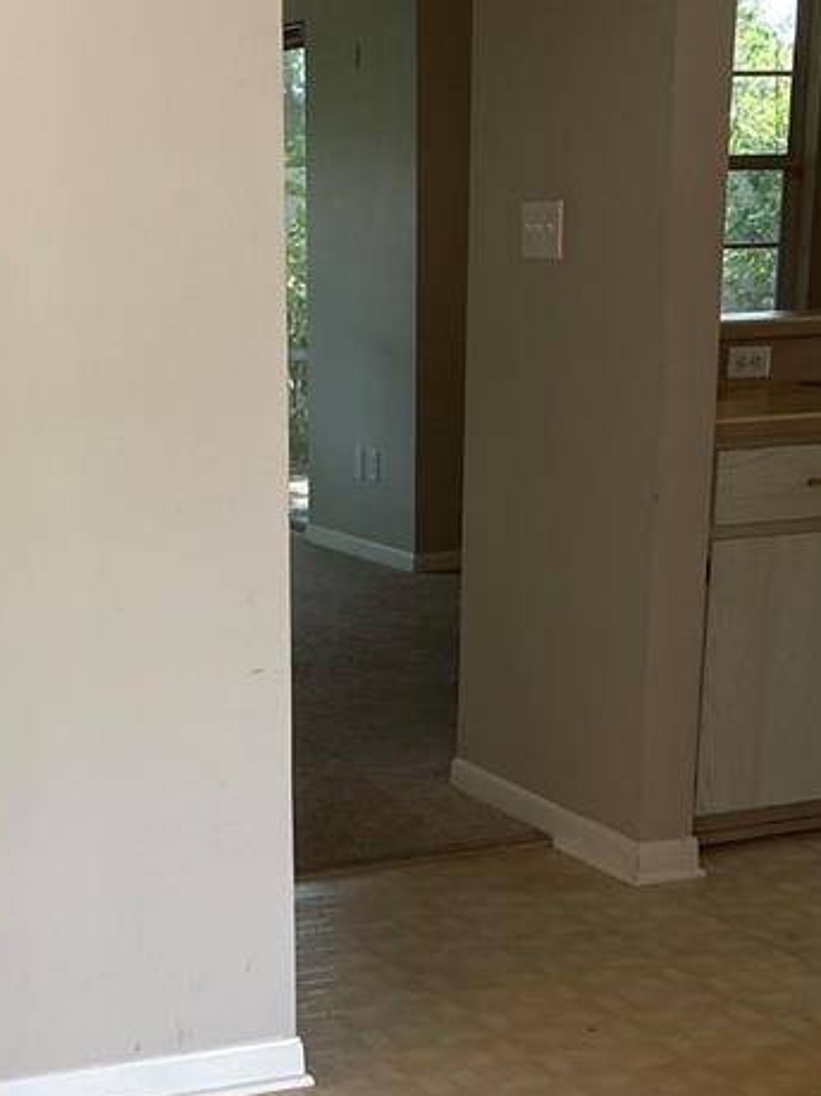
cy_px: 1048
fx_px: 2151
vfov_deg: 27.2
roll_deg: +2.2
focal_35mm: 68
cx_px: 205
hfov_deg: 21.4
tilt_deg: -20.5
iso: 50
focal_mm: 4.25
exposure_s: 1/120
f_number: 1.8
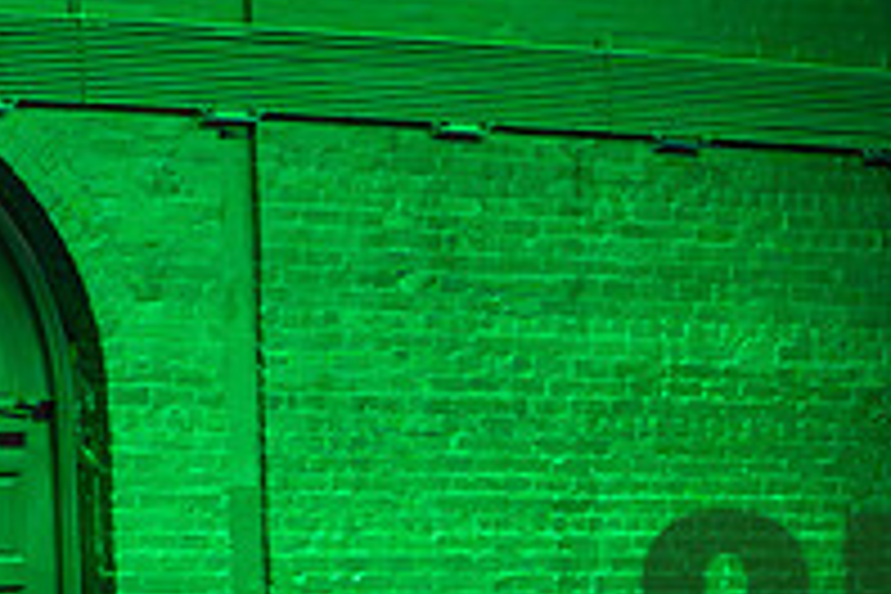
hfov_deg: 7.7
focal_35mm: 264
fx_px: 6533
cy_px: 722
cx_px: 981
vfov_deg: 5.2
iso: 12800
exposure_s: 1/640
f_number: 2.8
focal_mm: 90
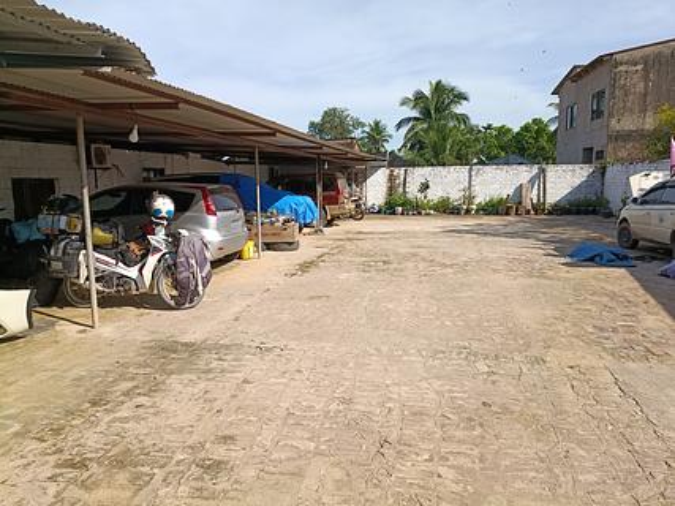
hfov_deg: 67.3
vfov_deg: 53.0
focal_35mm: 26
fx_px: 507
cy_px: 253
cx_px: 338
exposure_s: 1/1770
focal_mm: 4.81
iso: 153
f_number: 1.8
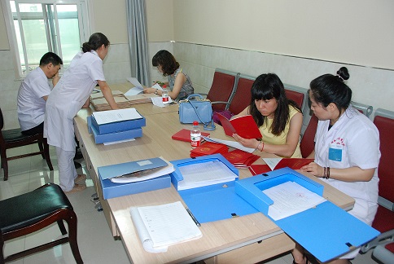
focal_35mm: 30
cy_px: 132
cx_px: 197
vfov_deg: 43.7
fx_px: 329
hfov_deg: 61.9
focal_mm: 20
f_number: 5.6
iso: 1250
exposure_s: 1/60
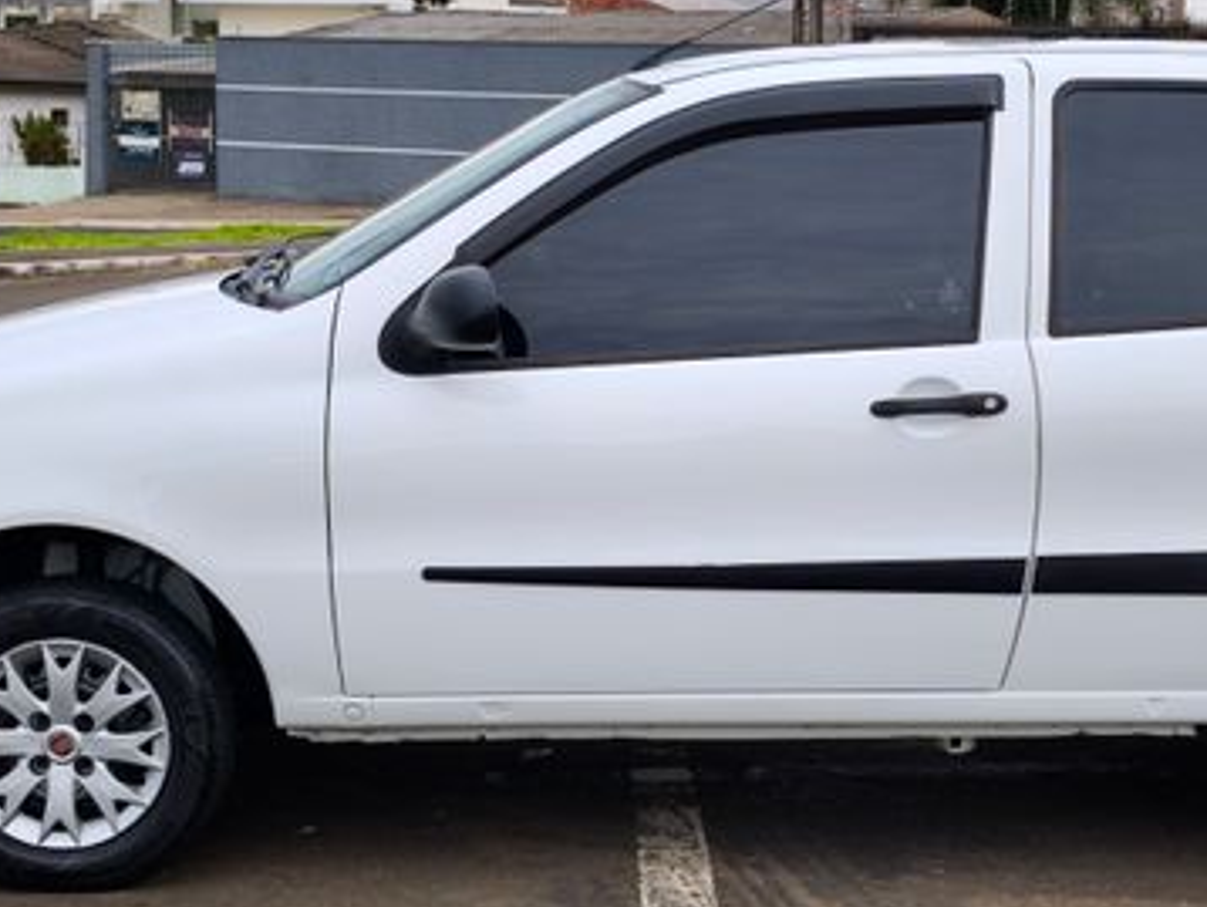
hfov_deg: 41.0
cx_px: 738
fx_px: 1605
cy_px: 398
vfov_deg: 31.5
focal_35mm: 46
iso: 50
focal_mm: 6.57
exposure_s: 1/951
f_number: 1.6
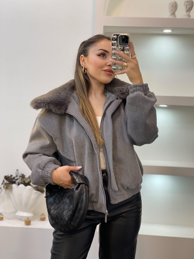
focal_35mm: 53
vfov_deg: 36.2
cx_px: 97
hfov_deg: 27.5
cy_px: 128
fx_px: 396
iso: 100
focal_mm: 6
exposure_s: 1/100
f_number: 2
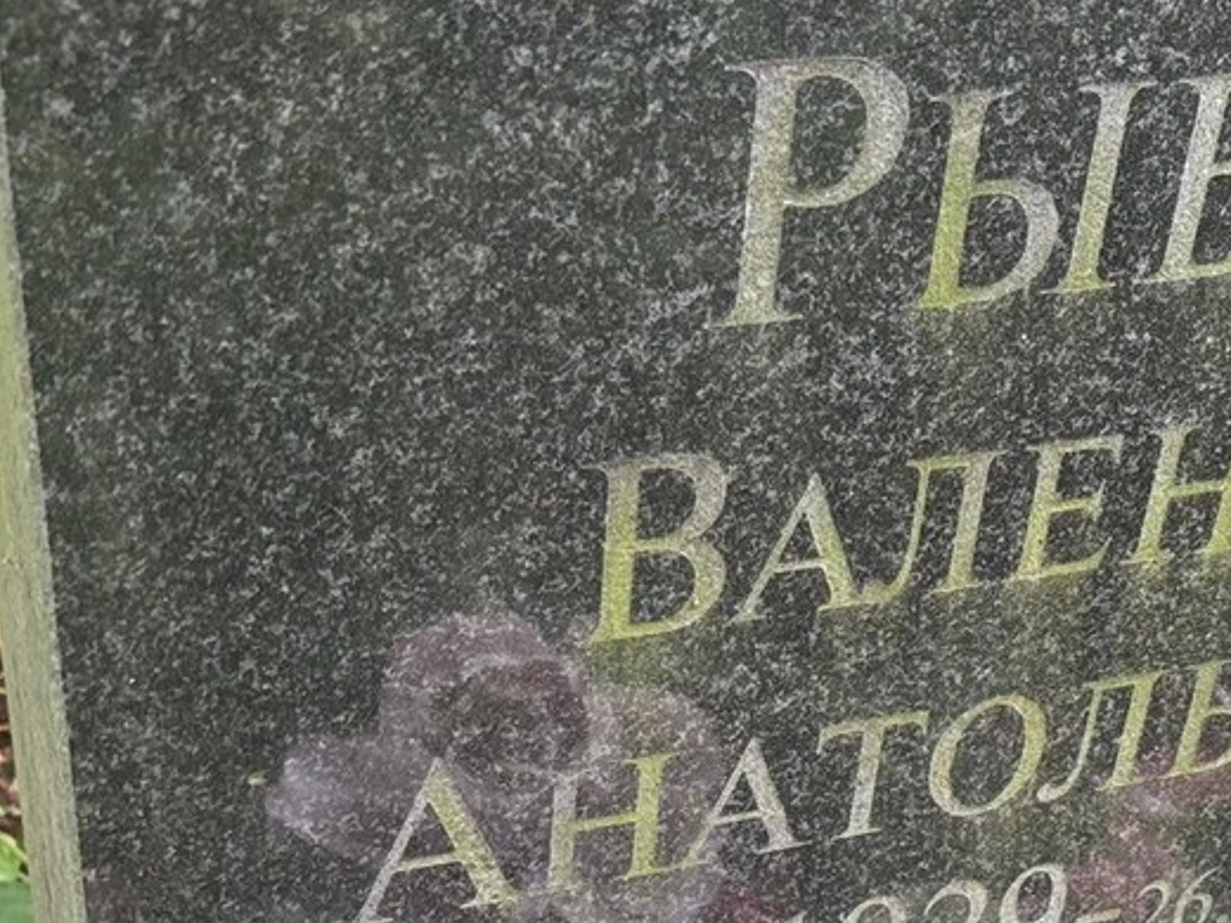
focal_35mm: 72
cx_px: 956
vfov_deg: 20.1
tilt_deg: -45.2
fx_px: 2560
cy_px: 821
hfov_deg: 26.6
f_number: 1.6
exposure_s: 1/60
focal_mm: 5.96
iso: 160
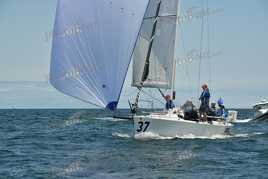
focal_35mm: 125
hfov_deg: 16.4
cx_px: 134
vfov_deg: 11.0
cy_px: 90
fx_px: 931
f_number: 10
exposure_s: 1/640
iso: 320
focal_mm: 125
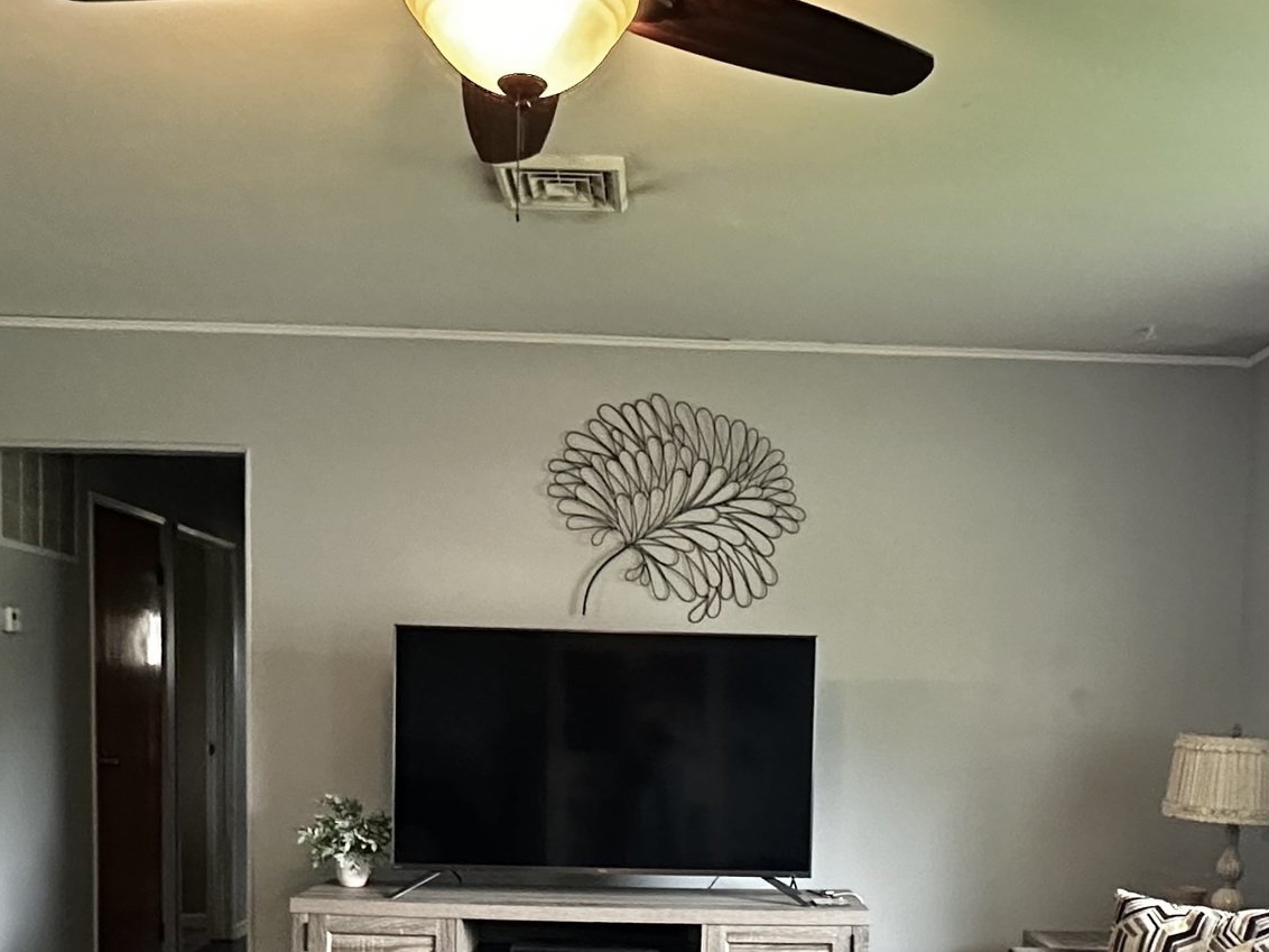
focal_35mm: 38
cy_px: 796
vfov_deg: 36.1
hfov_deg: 48.9
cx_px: 701
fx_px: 1393
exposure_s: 1/60
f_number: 2.2
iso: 800
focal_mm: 2.22
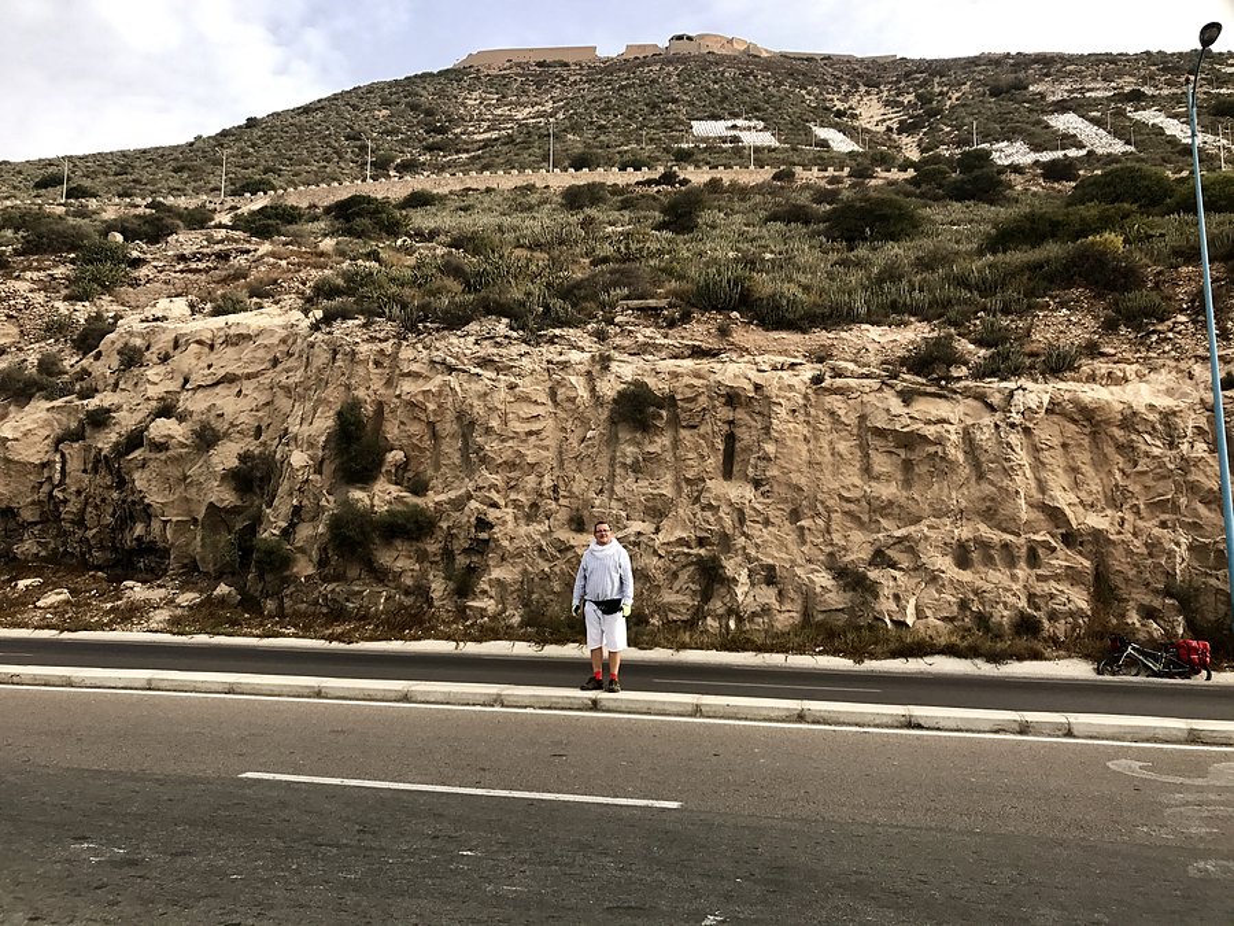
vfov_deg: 49.7
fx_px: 998
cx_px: 617
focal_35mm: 28
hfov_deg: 63.4
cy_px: 463
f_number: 1.8
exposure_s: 1/1064
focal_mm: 3.99
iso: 20
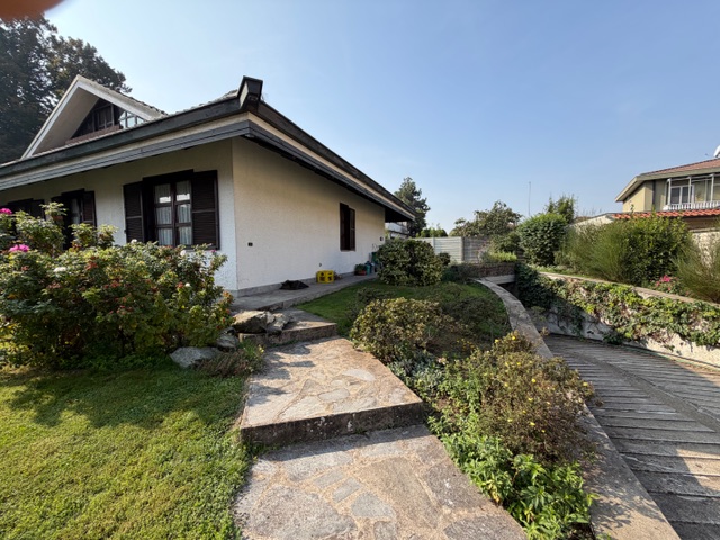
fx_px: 291
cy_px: 270
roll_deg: +0.4
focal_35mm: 14
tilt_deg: -1.9
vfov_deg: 85.7
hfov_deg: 102.1
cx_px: 360
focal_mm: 2.22
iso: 32
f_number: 2.2
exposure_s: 1/770
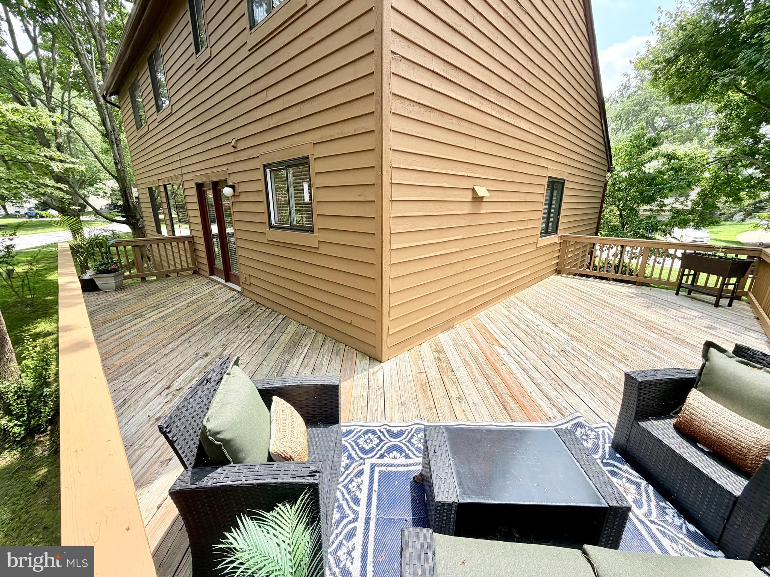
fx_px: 311
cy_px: 288
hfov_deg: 102.1
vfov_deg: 85.7
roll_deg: -0.1
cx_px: 385
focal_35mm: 14
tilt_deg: -14.8
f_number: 2.2
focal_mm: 2.22
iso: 40
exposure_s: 1/619
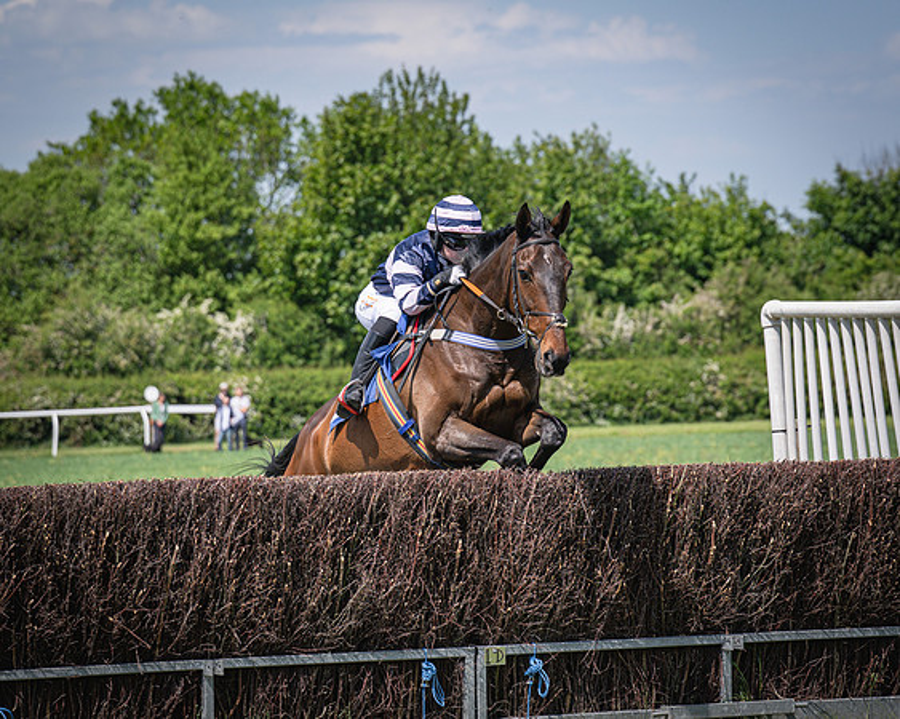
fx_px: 5138
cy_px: 333
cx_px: 465
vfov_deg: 8.0
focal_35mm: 193
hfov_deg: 10.0
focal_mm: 115
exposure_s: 1/2500
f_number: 4
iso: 200
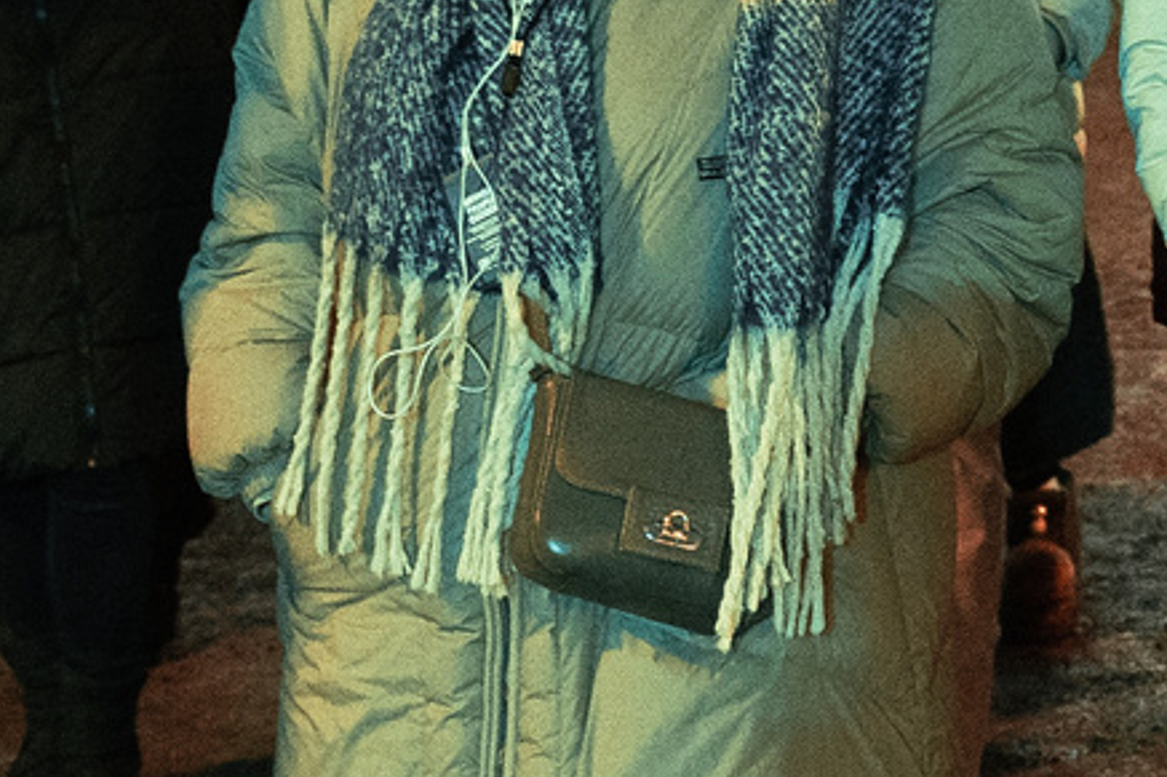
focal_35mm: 164
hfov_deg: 12.5
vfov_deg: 8.3
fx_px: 5314
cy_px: 105
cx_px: 865
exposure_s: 1/125
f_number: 2.8
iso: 2500
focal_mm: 28
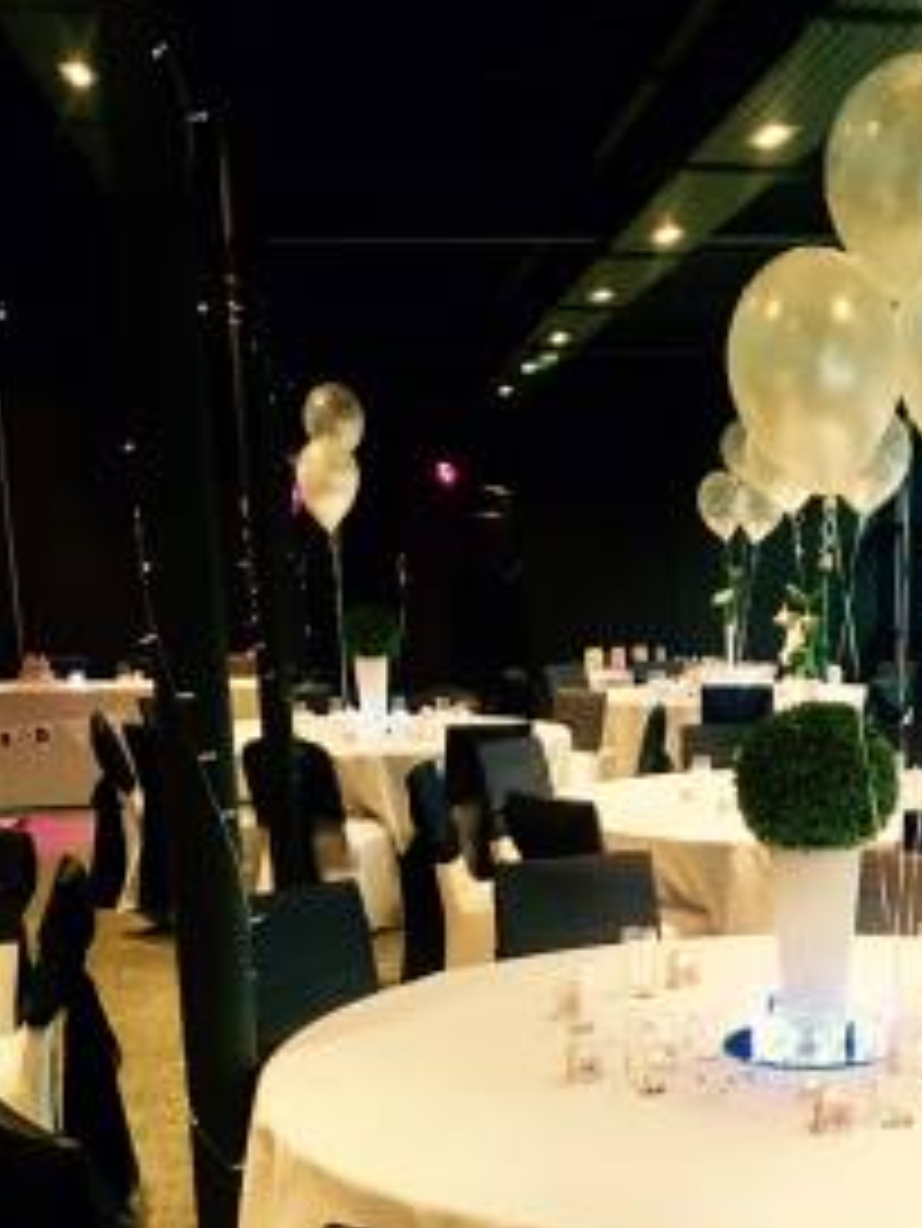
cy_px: 985
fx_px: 1810
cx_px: 720
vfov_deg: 36.2
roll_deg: +0.3
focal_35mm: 51
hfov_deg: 28.1
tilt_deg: -12.9
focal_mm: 4.15
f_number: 2.2
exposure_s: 1/33
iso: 160
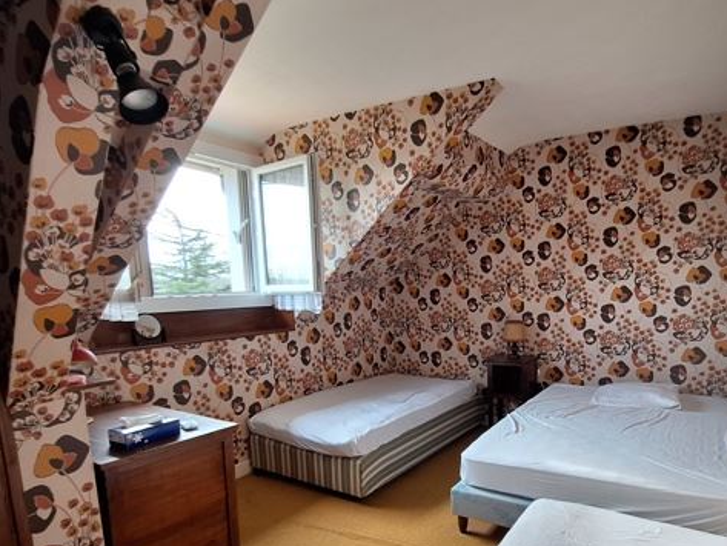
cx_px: 441
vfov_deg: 59.8
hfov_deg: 75.4
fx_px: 462
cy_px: 361
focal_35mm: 22
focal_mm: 1.74
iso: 80
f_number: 2.2
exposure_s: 1/50
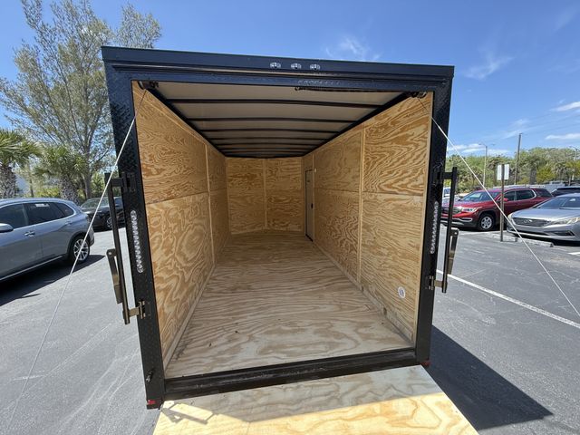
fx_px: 235
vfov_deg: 85.7
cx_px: 290
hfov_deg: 102.1
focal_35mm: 14
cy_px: 218
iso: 50
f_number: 2.2
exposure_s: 1/312
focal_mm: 2.22
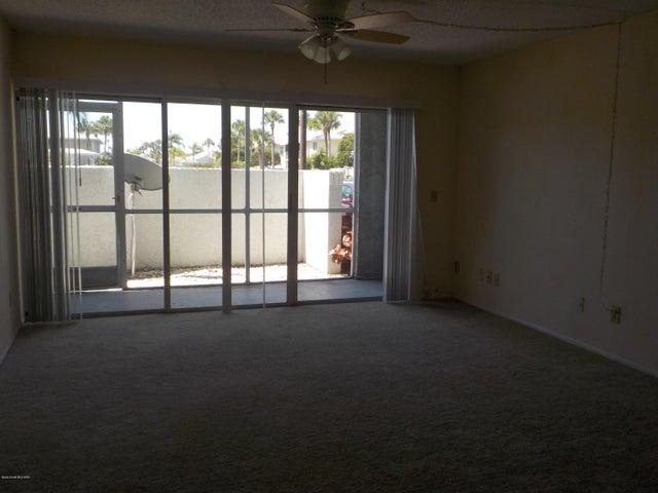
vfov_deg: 46.8
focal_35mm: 30
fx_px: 570
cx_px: 329
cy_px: 246
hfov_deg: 60.0
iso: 125
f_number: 3.3
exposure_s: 1/160
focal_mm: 4.1
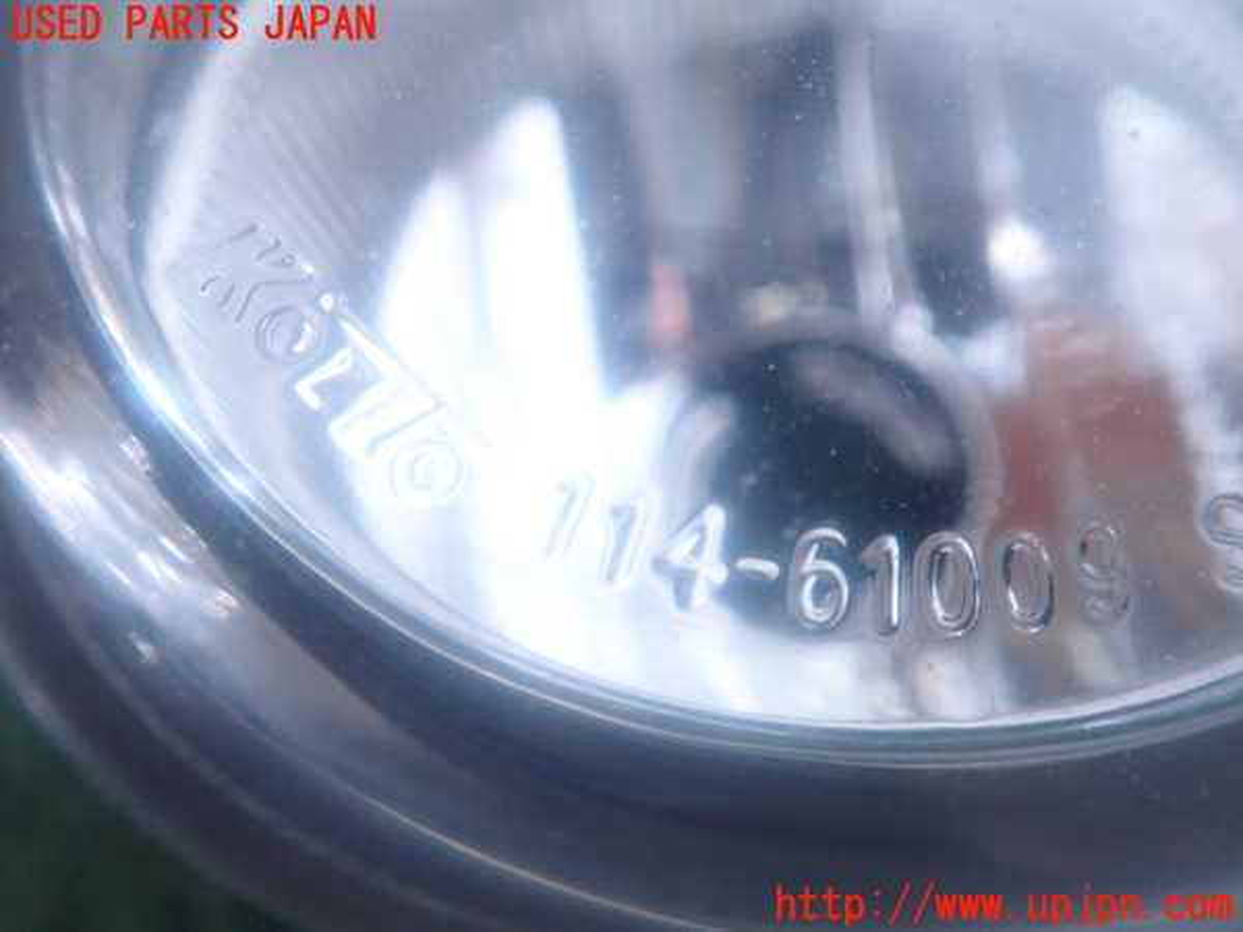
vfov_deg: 46.8
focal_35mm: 30
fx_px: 1077
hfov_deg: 60.0
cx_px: 622
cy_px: 466
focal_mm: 5.5
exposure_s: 1/30
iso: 800
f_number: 2.3
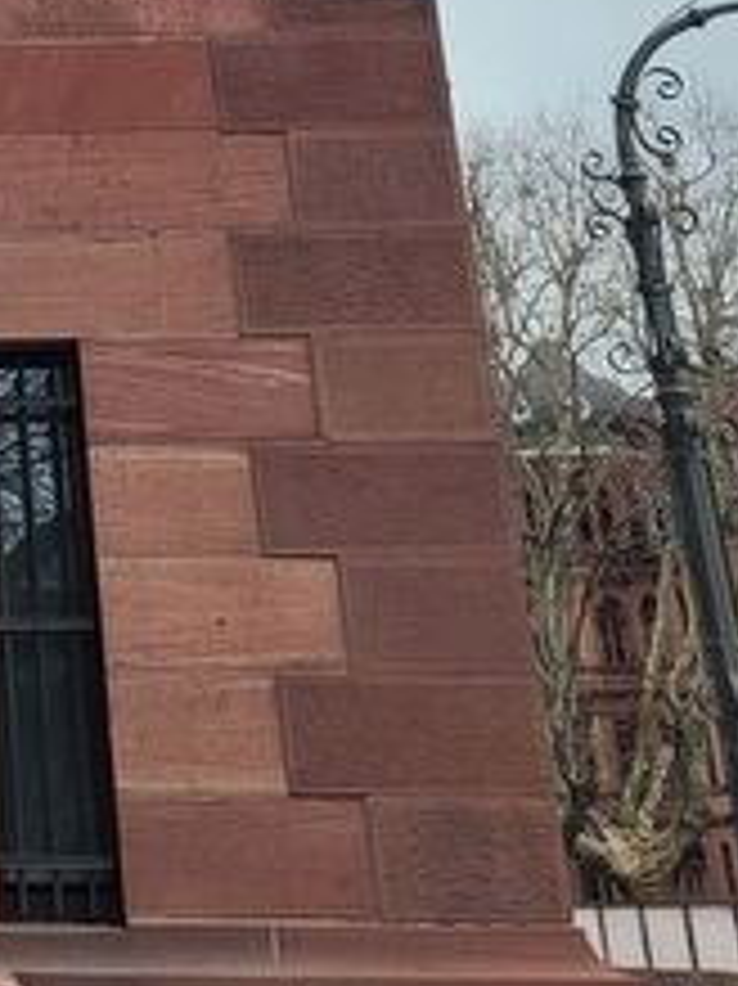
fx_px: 2703
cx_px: -428
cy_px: -572
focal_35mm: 95
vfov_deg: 18.0
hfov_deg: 14.3
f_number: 1.8
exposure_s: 1/834
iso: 40
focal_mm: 5.4
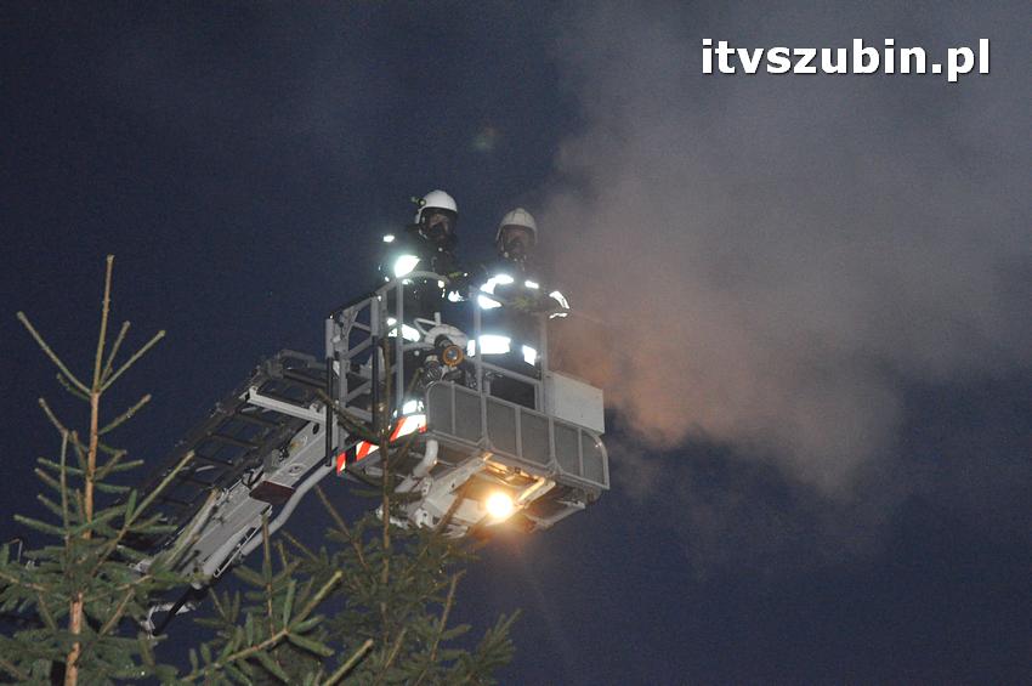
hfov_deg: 24.6
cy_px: 343
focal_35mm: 82
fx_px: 2363
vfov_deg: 16.5
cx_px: 516
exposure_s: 1/60
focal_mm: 55
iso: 2500
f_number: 5.6
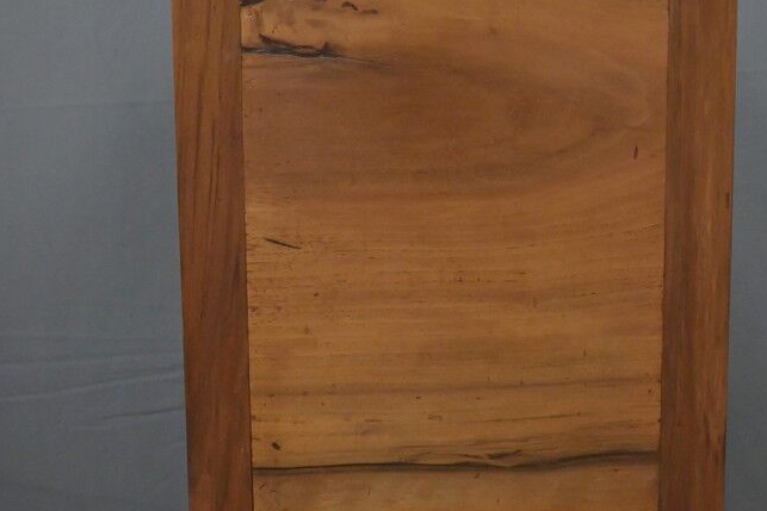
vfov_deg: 28.9
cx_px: 466
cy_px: 437
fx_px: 959
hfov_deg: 43.3
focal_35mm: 45
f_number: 9
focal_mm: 24
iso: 5000
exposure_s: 1/100
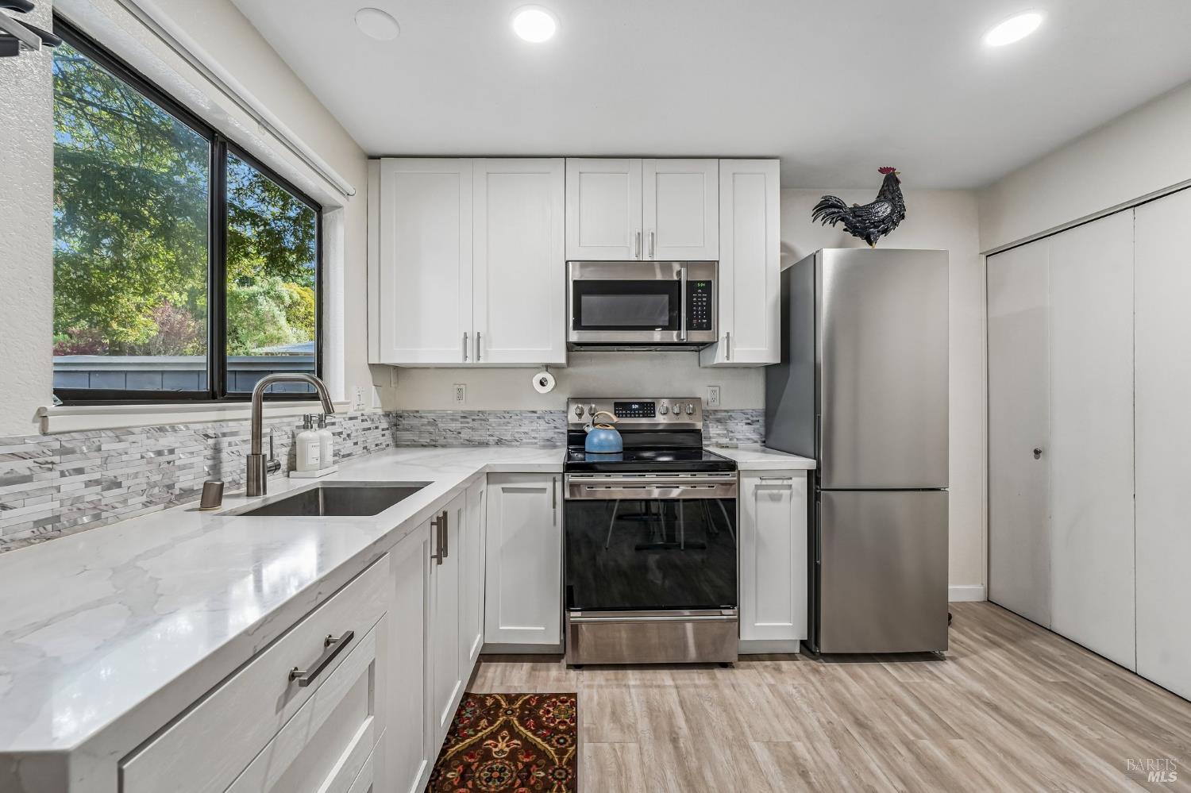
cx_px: 596
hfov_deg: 104.3
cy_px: 396
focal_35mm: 14
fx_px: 463
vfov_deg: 81.2
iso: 640
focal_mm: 14
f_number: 8
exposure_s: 1/25
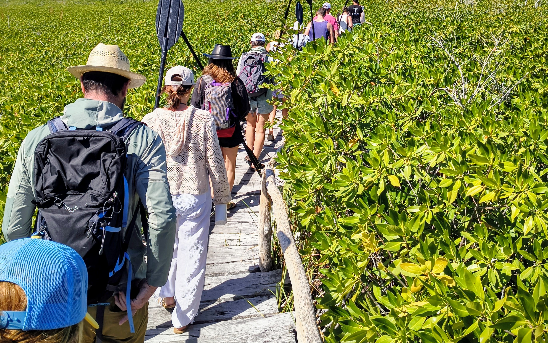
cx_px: 265
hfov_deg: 51.5
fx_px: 568
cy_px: 63
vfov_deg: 32.6
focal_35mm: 38
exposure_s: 1/2197
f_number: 1.8
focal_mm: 5.56
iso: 102
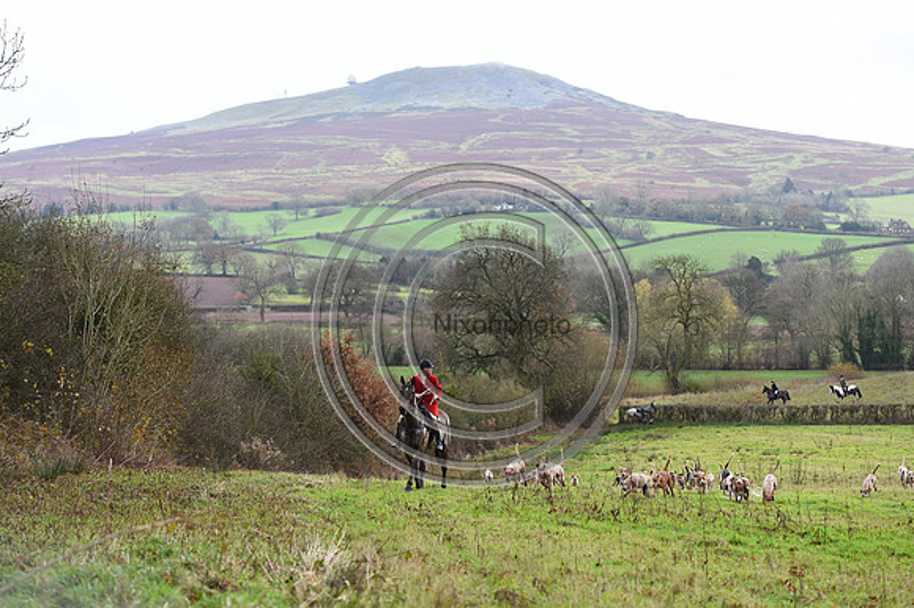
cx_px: 457
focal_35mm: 92
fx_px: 2334
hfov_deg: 22.2
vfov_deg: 14.8
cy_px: 304
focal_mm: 92
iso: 1100
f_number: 4.5
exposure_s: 1/1000
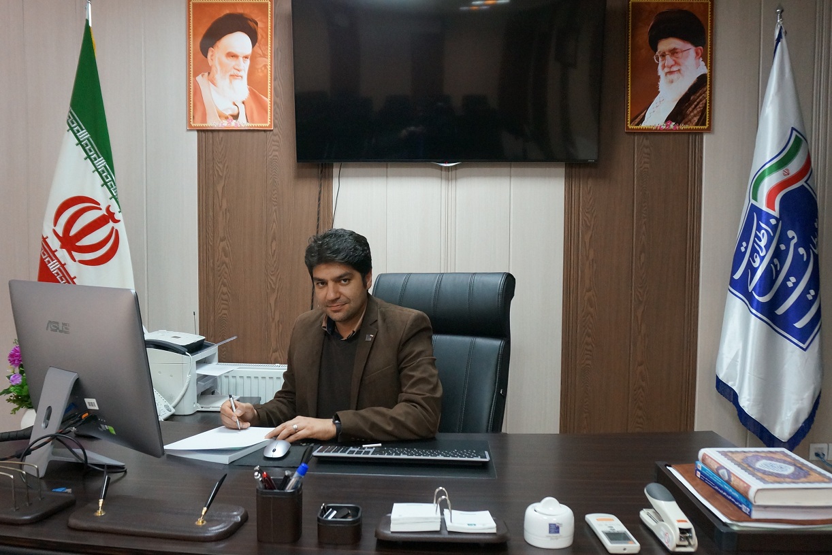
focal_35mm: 24
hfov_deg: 73.7
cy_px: 278
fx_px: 555
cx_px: 416
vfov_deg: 53.2
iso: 2000
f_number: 4
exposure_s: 1/160
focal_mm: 16
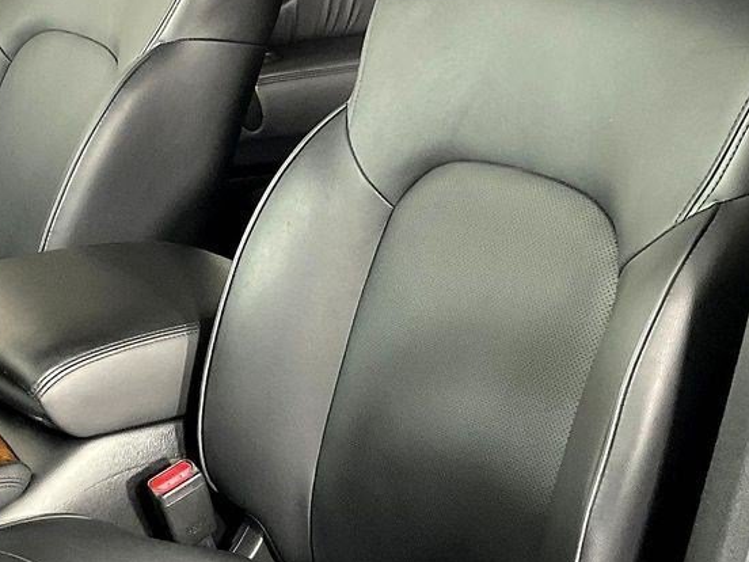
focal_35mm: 84
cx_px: 218
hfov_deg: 23.1
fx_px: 1818
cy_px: 319
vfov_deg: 17.6
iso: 160
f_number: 1.8
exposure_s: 1/60
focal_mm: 3
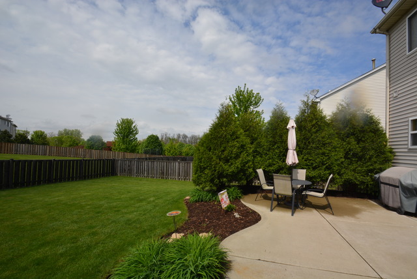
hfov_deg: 100.3
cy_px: 140
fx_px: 174
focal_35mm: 15
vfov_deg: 77.4
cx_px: 208
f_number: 13
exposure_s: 1/200
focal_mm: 10
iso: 100
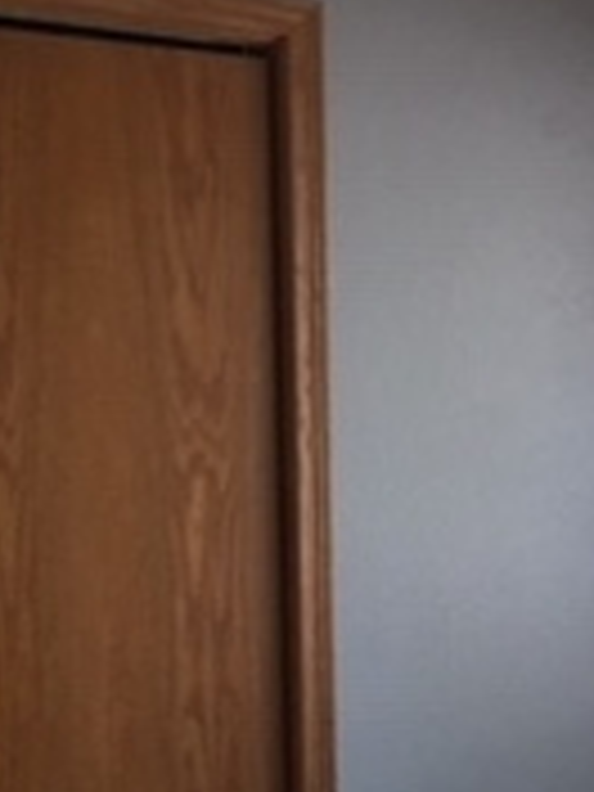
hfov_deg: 13.2
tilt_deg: -3.6
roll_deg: +1.5
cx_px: 680
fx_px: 2517
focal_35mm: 110
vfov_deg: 17.7
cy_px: 659
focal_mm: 4.15
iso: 32
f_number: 2.2
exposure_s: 1/30
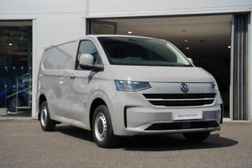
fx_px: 397
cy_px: 84
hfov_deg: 35.3
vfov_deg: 23.9
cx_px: 126
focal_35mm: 57
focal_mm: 56.7
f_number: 4.5
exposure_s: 1/400
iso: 100
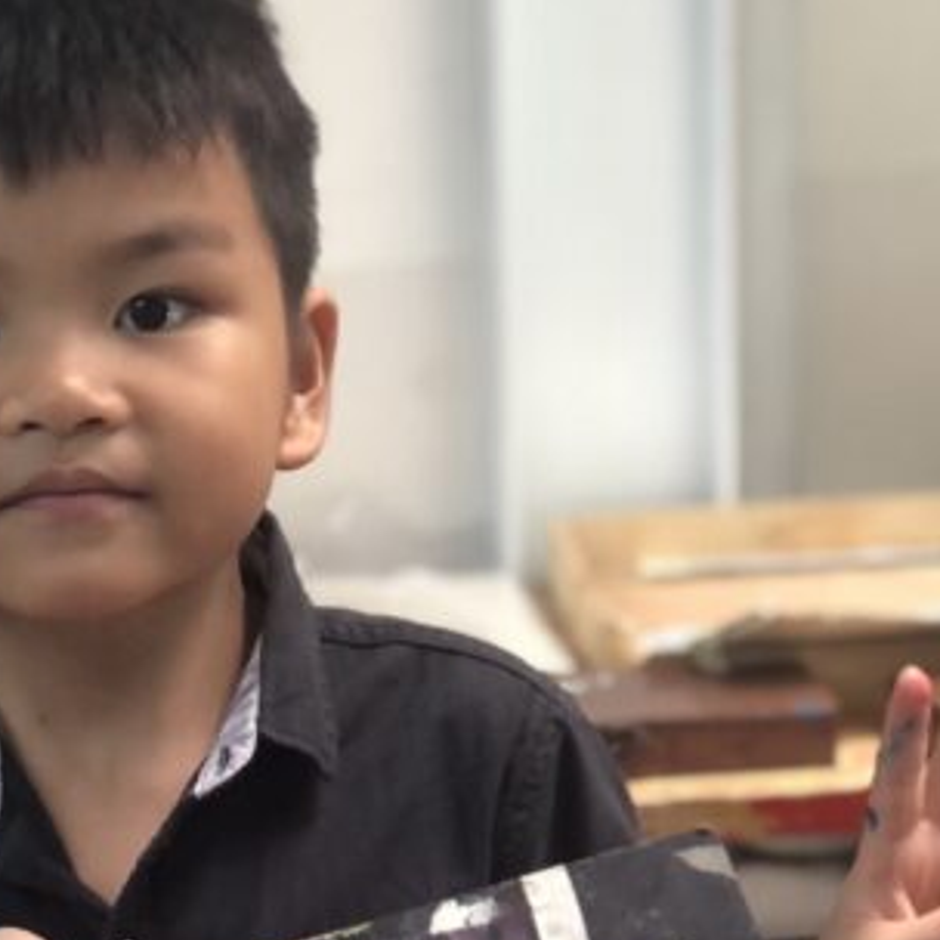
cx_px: 65
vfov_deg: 10.4
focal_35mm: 166
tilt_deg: -16.4
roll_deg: +3.6
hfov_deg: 10.5
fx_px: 5100
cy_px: 1051
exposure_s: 1/33
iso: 50
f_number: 2.8
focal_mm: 6.6
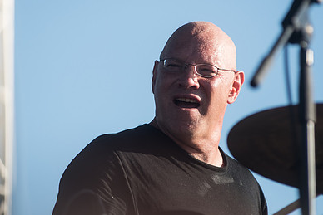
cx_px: 143
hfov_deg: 5.6
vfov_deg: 3.7
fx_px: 3312
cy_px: 83
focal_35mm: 369
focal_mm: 200
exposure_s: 1/1600
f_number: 4
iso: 200
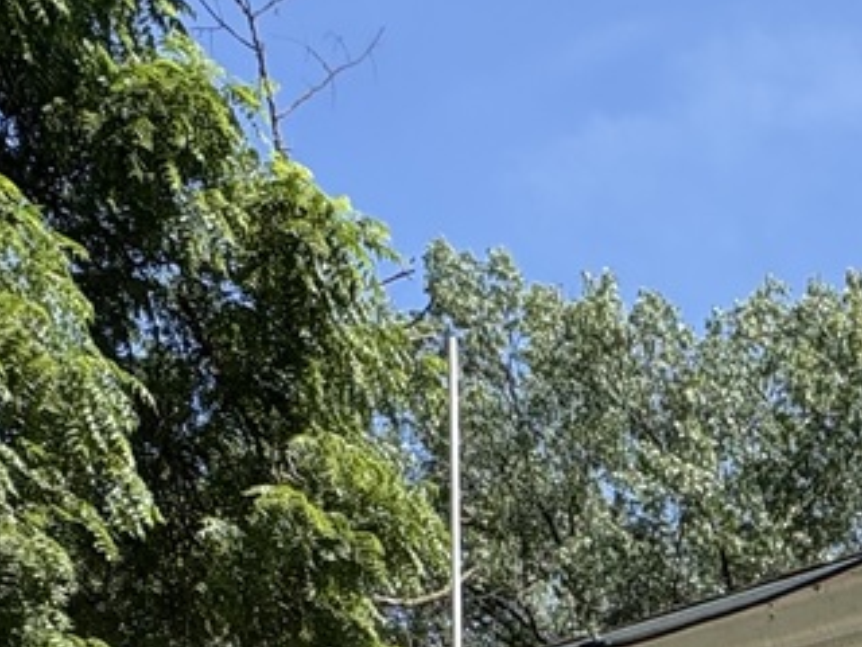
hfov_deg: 27.9
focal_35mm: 63
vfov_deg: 17.8
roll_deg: -1.7
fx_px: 1569
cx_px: 962
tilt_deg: +0.1
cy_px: 1219
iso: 50
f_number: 2.2
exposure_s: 1/1094
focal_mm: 2.22
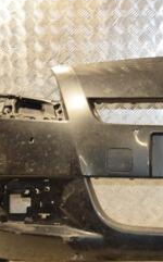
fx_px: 679
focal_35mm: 95
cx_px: 203
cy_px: 114
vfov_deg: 21.8
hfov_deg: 13.3
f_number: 5
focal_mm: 25
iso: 800
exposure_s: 1/125
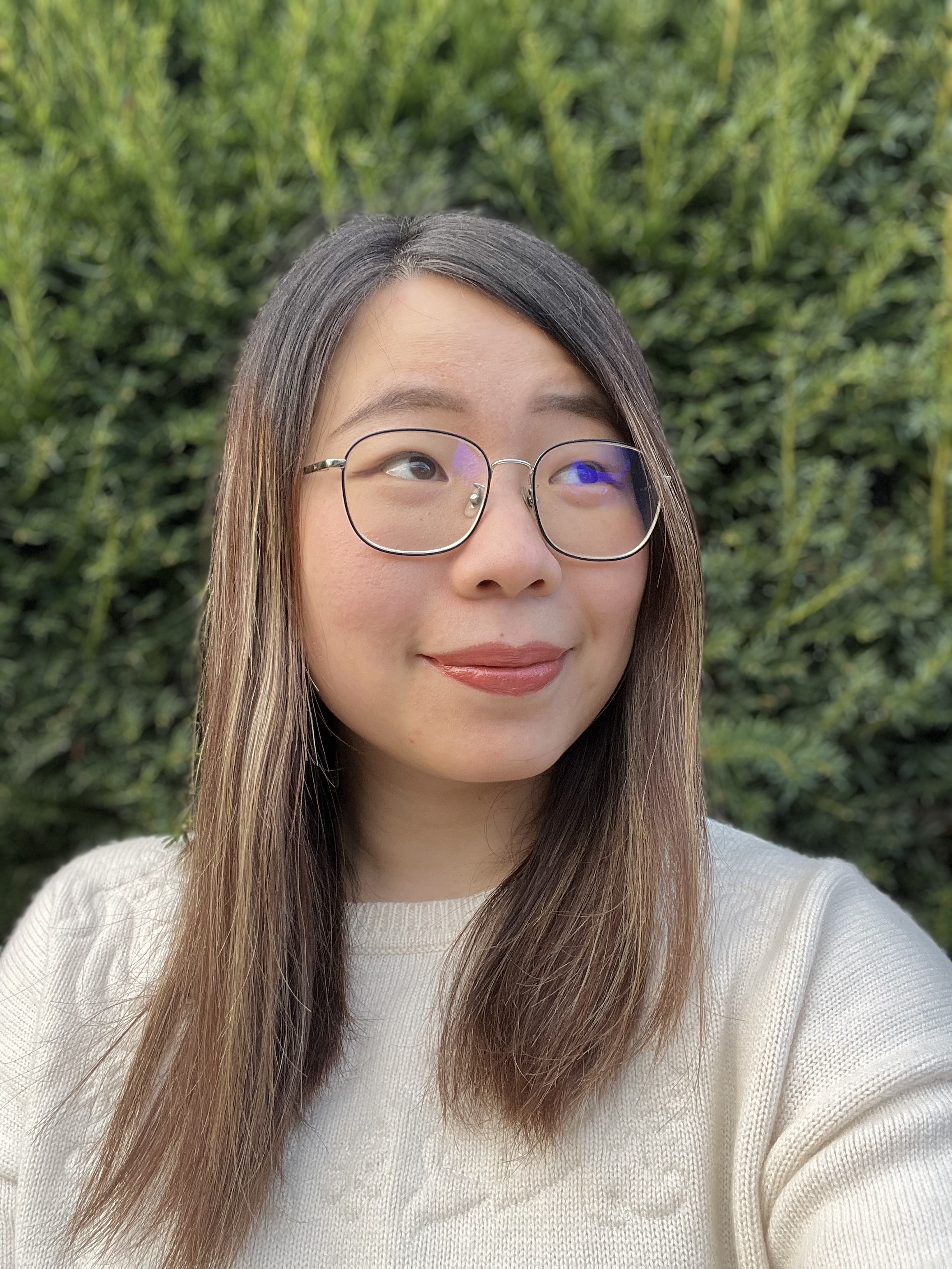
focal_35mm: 30
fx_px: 1100
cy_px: 634
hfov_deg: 46.8
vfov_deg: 60.0
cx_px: 476
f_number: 2.2
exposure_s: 1/113
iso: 100
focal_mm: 2.71
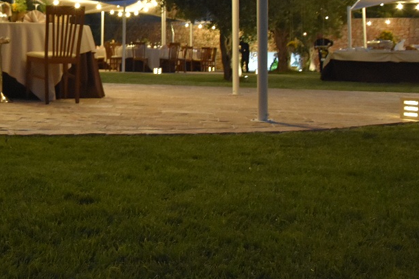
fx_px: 687
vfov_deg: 22.4
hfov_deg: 31.8
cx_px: 19
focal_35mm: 59
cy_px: 25
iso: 2800
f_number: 4
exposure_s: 1/60
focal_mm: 16
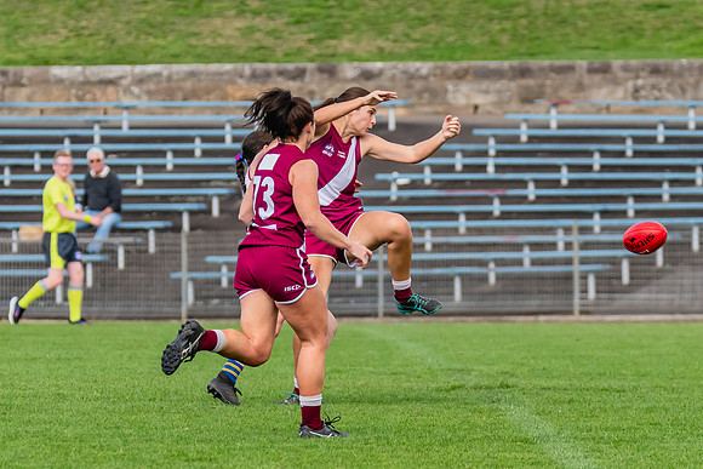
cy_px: 203
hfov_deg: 3.9
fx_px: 10350
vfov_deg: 2.6
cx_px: 326
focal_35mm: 530
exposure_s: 1/1600
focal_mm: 240
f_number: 5.6
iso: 800
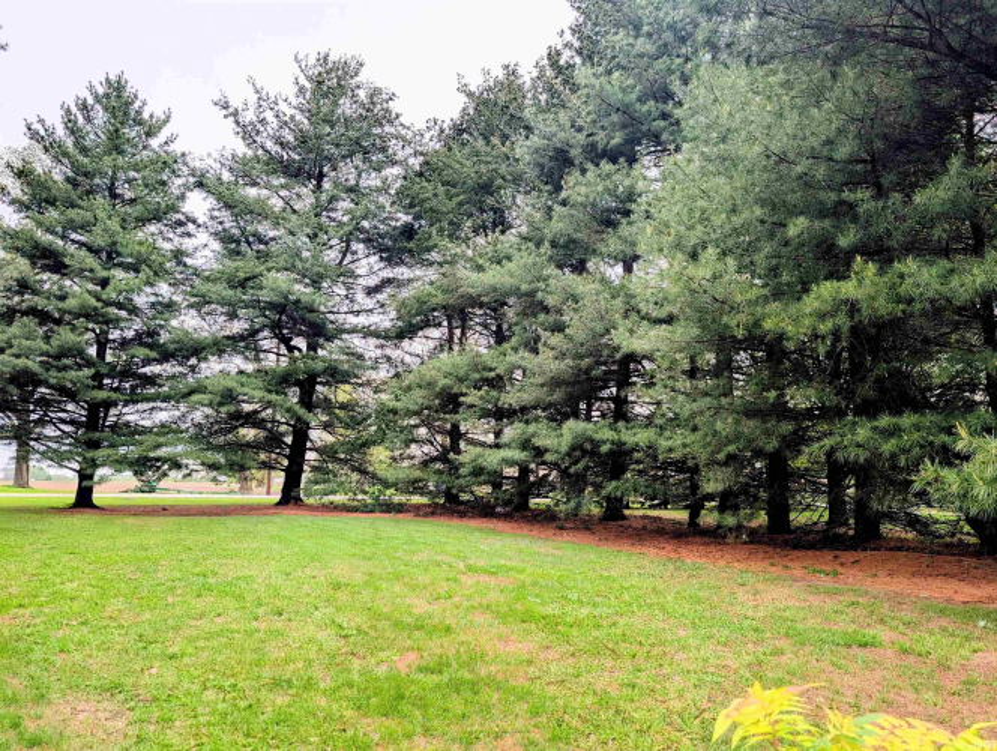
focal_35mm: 24
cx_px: 498
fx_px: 692
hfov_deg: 71.5
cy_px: 376
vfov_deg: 56.9
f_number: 1.68
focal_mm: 6.9
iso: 22
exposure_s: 1/112
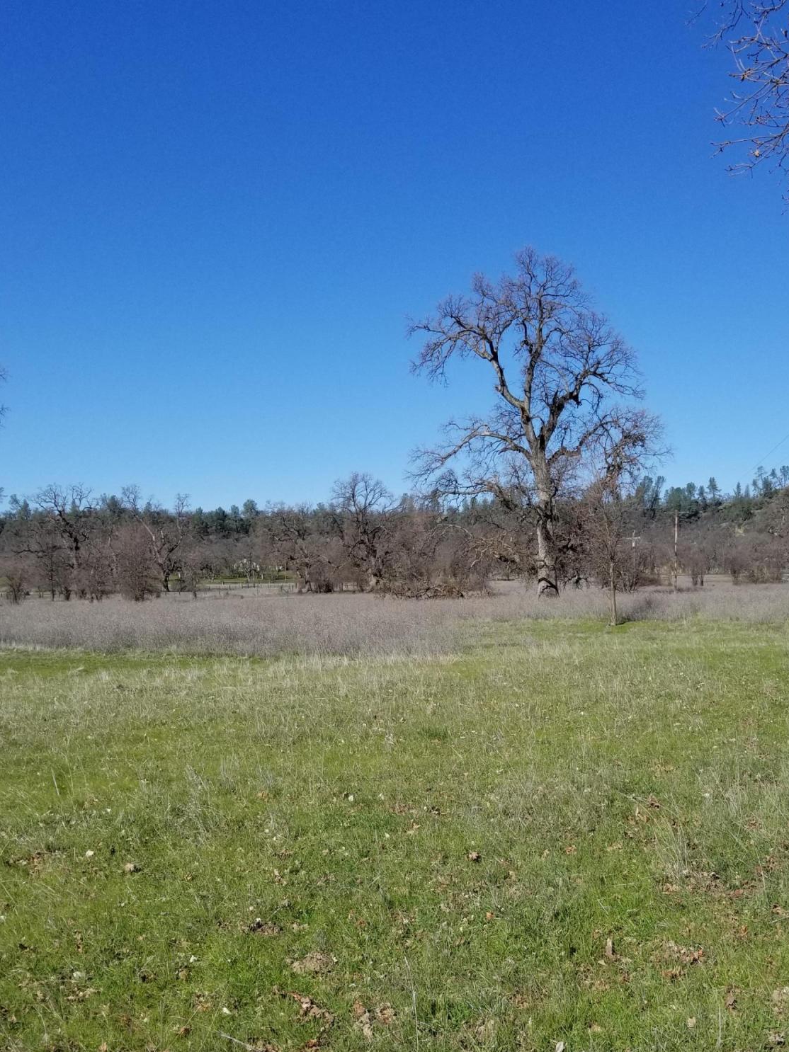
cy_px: 685
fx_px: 1064
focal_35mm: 35
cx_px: 462
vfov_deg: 51.8
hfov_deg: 40.6
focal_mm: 4.25
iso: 50
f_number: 1.7
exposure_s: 1/3168
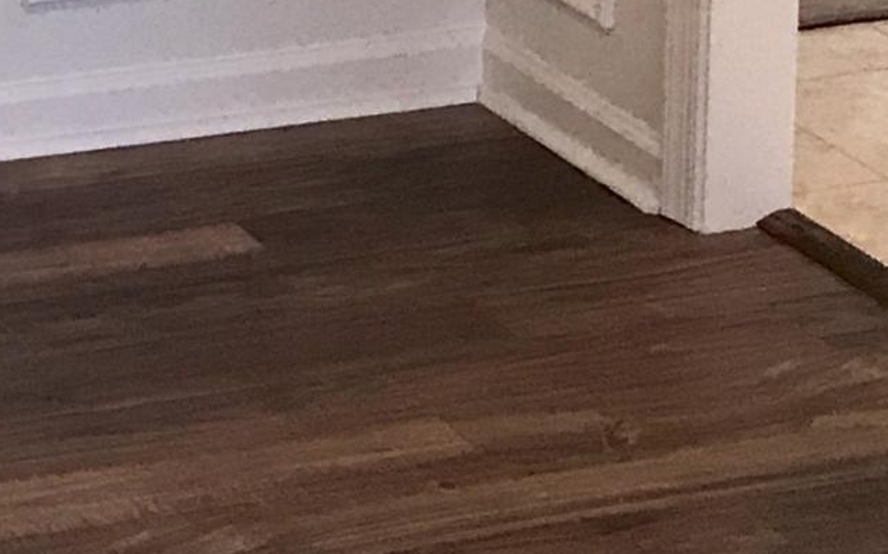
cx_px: -265
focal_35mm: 140
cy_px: -814
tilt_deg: -6.0
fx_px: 3387
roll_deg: -1.5
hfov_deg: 14.3
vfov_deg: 8.5
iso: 32
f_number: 1.8
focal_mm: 3.99
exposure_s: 1/30
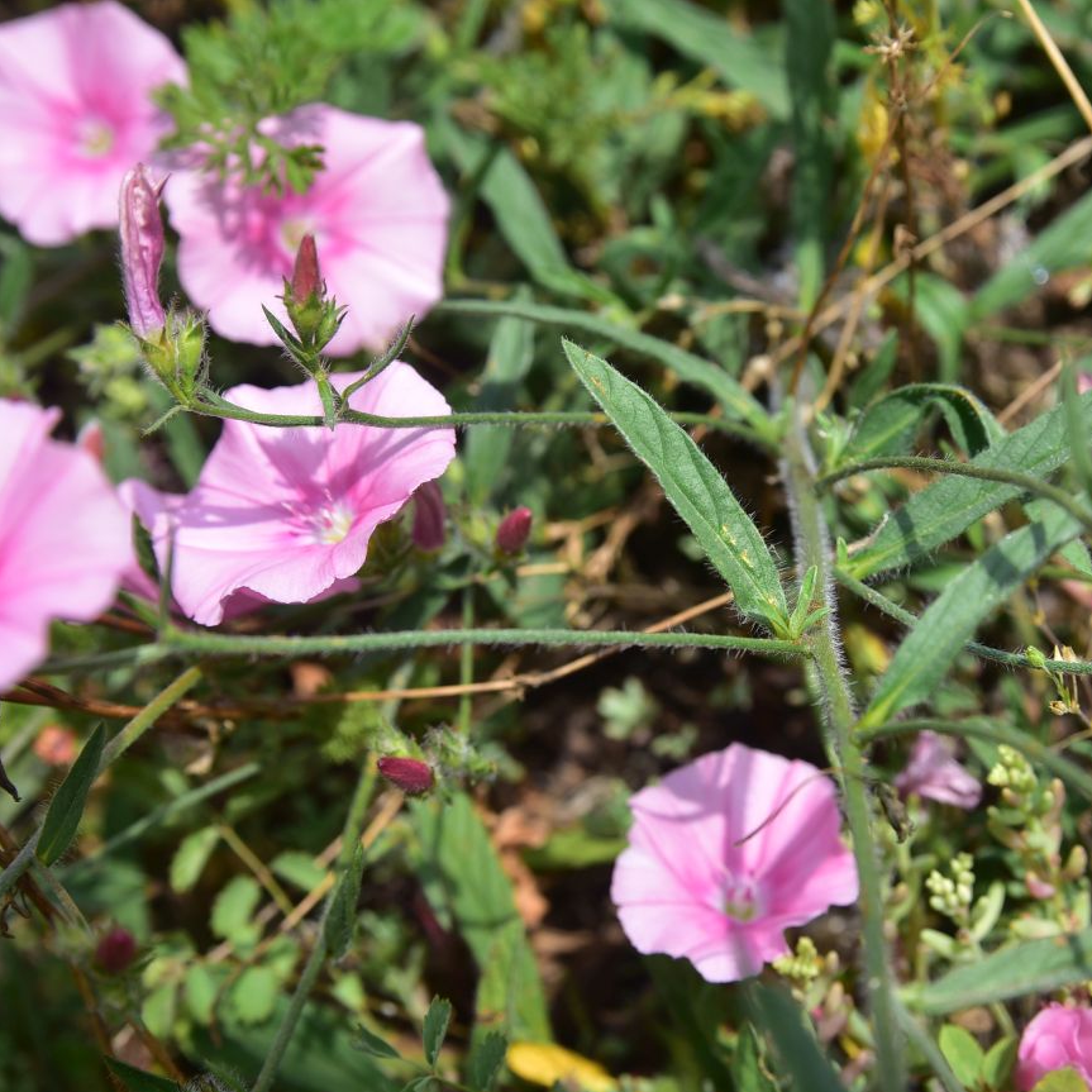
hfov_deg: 26.7
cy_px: 546
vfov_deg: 26.9
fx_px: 2284
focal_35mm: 64
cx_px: 739
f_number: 9
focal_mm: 50
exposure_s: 1/500
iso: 320
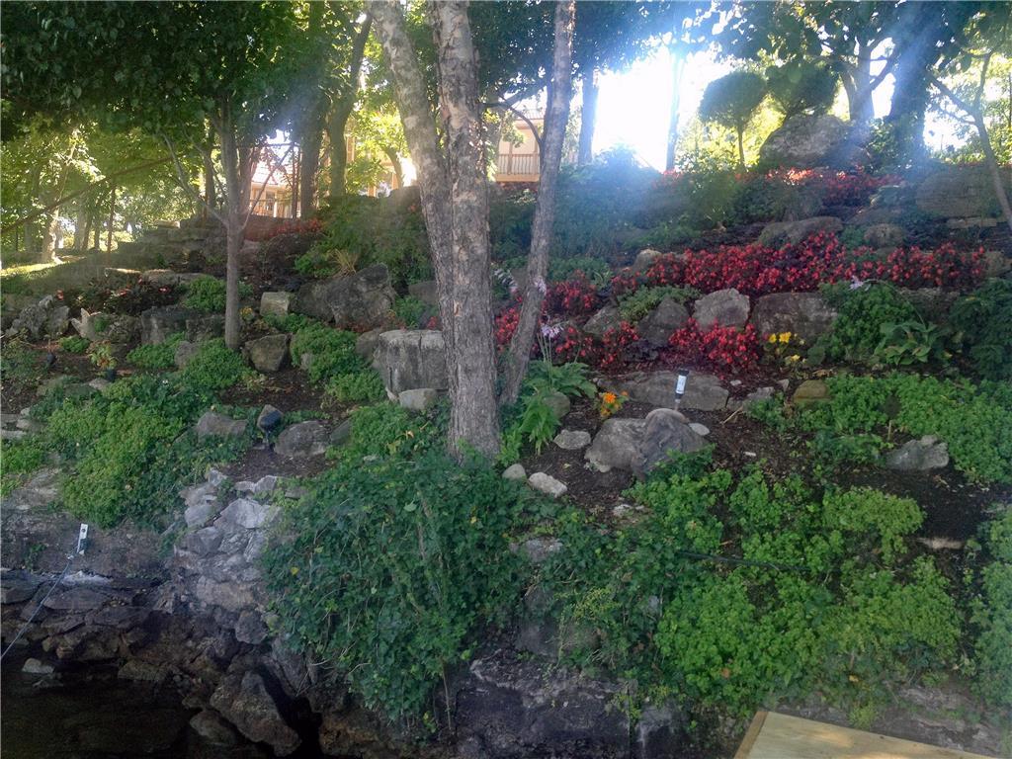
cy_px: 380
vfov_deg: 40.7
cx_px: 506
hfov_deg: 52.6
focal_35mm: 35
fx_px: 1023
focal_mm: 4.28
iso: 80
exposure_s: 1/120
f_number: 2.4
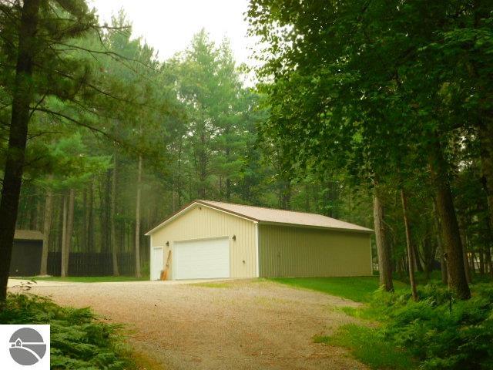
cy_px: 185
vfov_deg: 36.0
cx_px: 246
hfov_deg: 46.8
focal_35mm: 40
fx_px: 570
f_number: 3.6
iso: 125
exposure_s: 1/200
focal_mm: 7.1
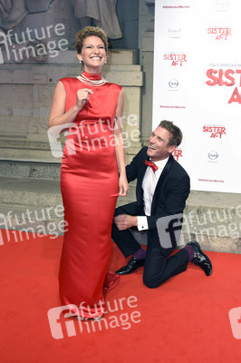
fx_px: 322
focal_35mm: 32
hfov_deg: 41.0
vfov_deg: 58.8
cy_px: 182
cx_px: 120
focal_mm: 32
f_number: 5.6
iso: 800
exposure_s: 1/200
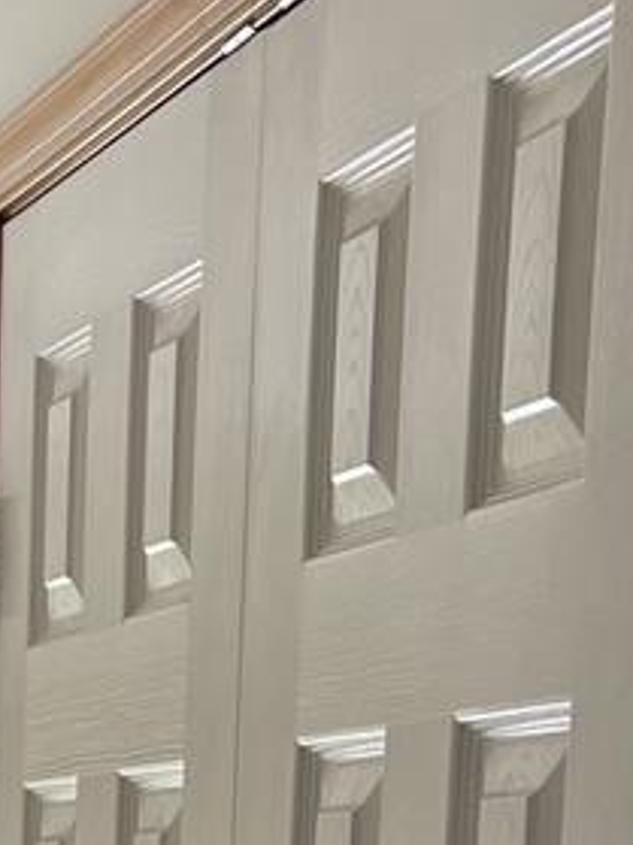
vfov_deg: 12.7
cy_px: 1451
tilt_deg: -7.7
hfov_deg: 9.6
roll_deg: +1.3
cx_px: -700
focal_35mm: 143
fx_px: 3489
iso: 32
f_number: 1.6
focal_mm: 5.1
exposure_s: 1/121
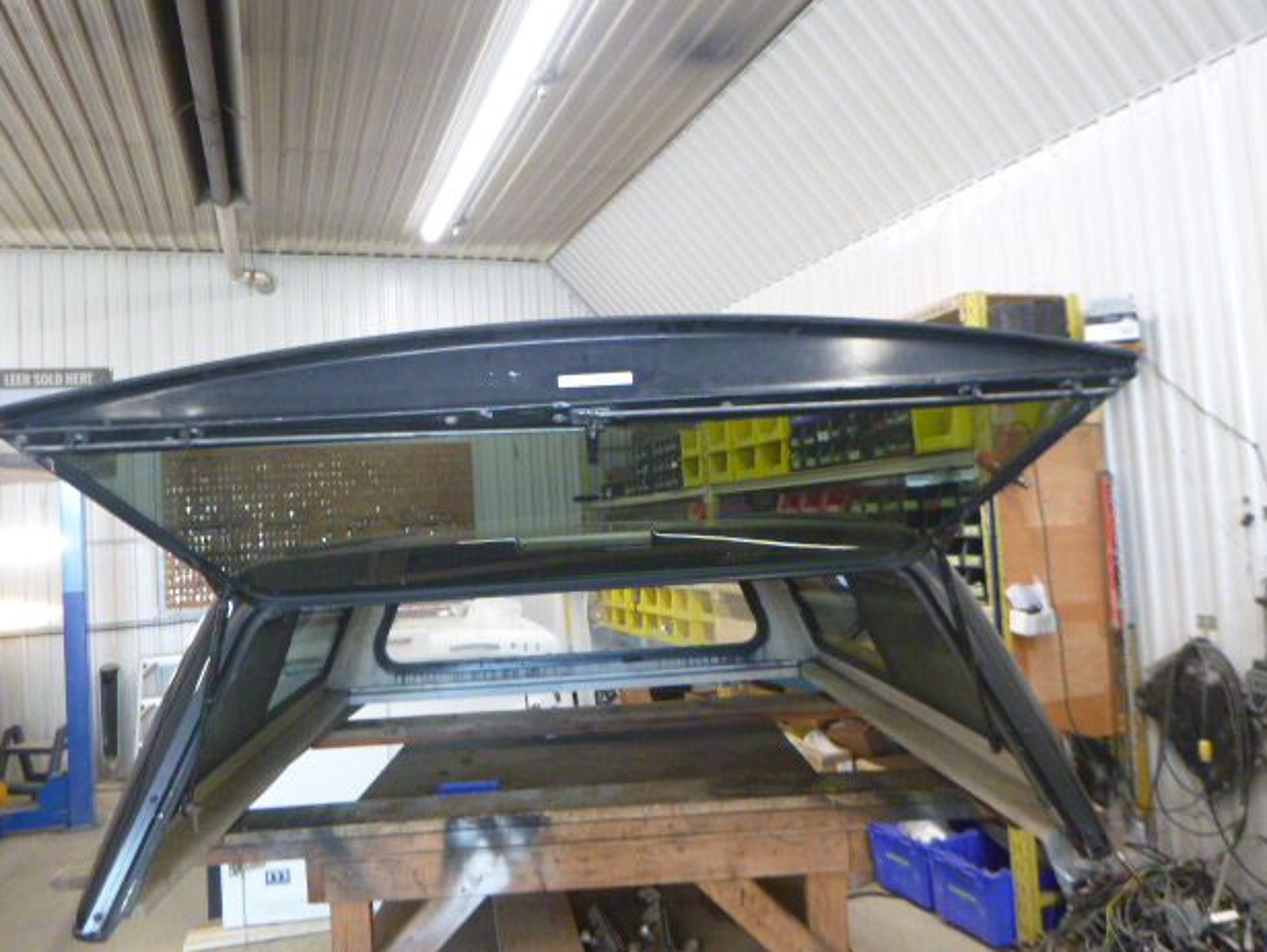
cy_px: 470
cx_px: 612
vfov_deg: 53.1
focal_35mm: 26
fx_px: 952
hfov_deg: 67.3
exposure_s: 1/25
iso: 400
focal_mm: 4.5
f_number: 3.9
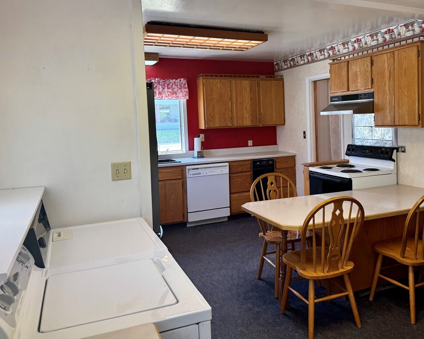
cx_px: 270
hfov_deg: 56.4
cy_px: 134
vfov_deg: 46.8
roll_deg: +1.9
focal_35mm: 31
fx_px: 389
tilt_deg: -3.6
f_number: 1.78
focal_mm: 6.76
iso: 125
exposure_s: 1/120
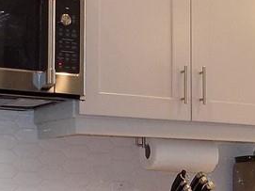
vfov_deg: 10.8
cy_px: 201
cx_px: 237
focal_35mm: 136
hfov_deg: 14.3
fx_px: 1001
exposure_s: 1/30
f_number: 3.1
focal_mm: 4
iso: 160
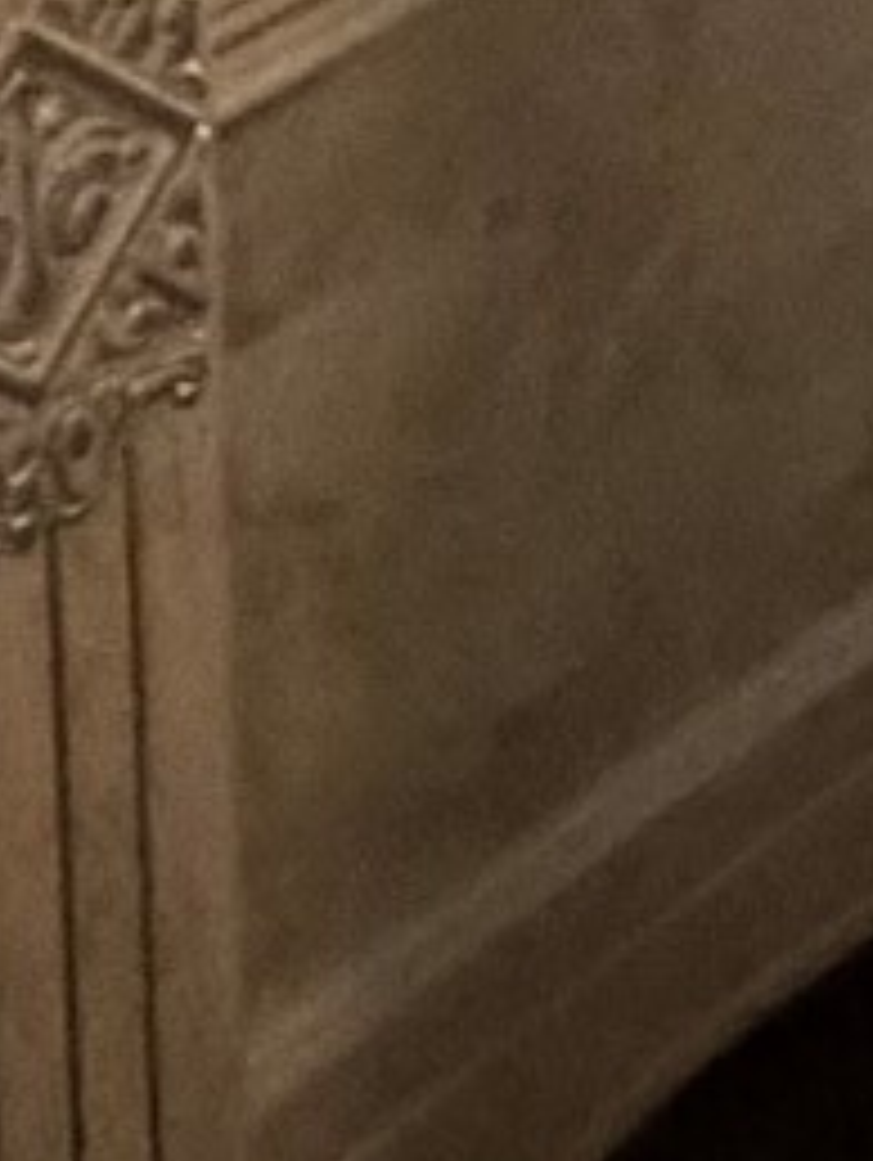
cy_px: -1966
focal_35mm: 111
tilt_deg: -7.3
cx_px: -184
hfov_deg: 13.0
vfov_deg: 12.2
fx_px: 3726
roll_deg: +1.9
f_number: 2.2
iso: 1250
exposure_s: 1/40
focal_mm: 2.22
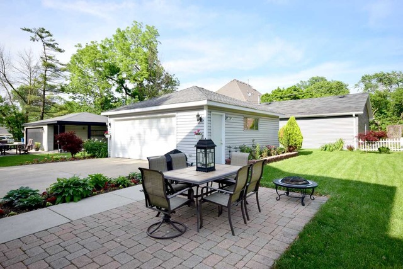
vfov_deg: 59.5
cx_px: 202
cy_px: 134
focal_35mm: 21
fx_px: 235
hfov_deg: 81.2
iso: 500
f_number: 8
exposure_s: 1/800
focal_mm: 14
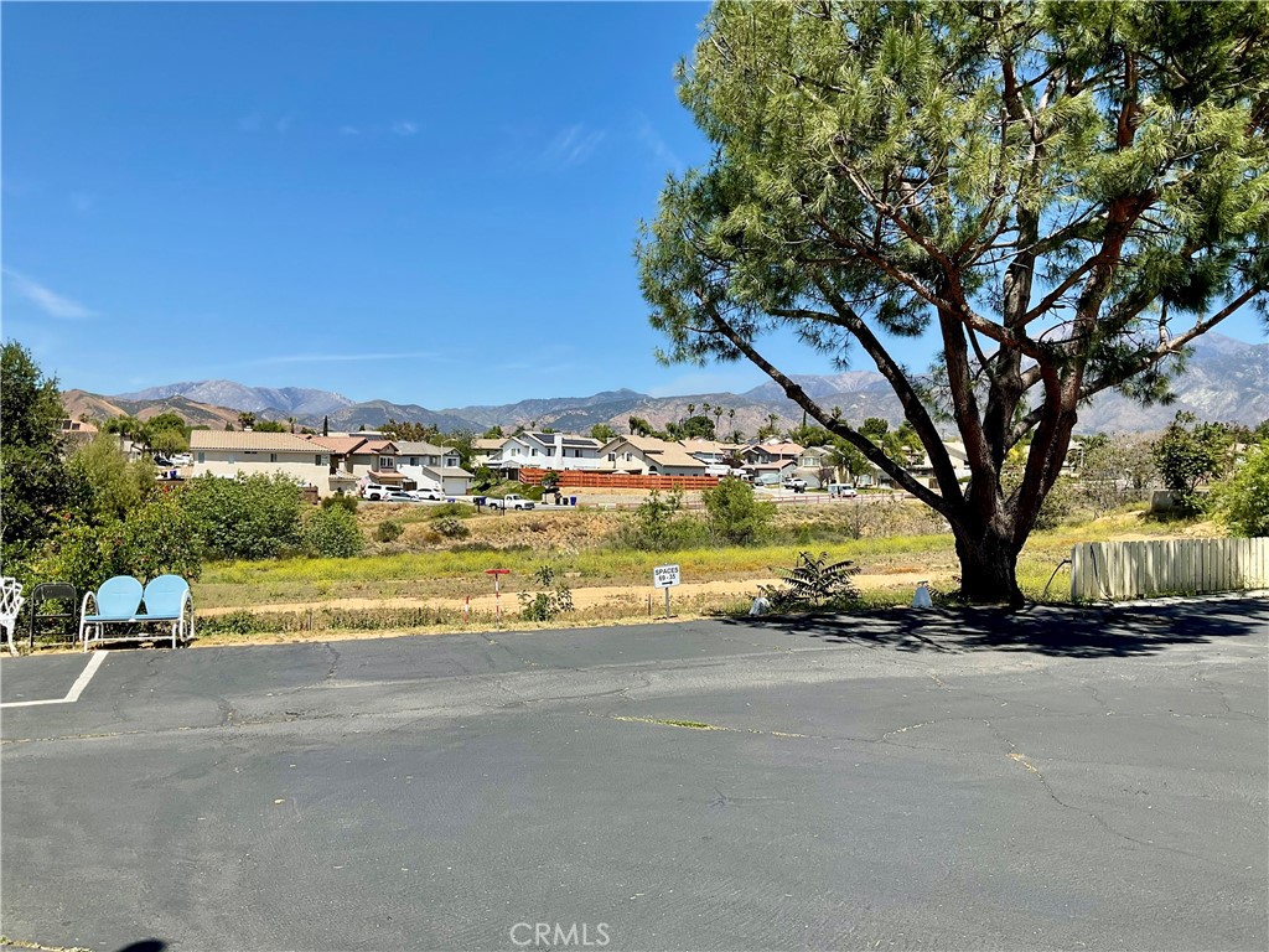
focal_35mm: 29
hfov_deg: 61.7
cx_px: 634
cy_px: 476
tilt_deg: -0.6
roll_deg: -1.2
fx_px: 1063
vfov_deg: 48.2
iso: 16
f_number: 1.8
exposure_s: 1/1848
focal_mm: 3
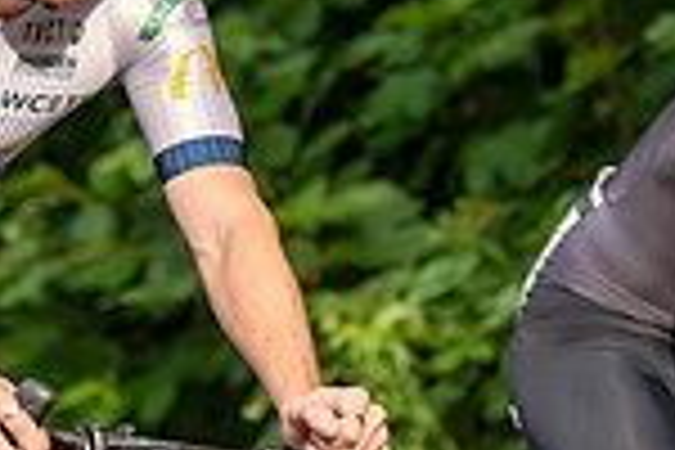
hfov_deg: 4.0
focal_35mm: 513
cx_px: -72
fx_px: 9618
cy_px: -101
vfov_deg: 2.7
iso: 400
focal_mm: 133
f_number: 3.5
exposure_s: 1/800
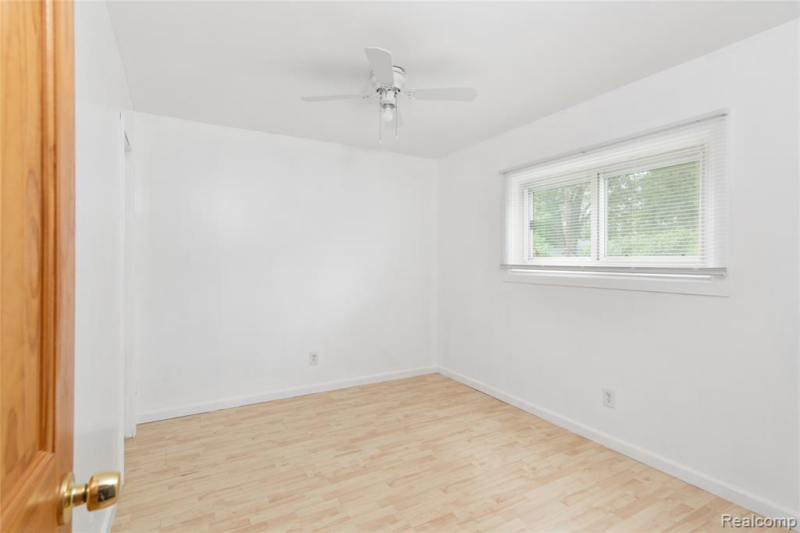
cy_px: 266
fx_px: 378
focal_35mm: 17
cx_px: 400
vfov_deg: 70.5
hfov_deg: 93.3
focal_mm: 17
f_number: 8
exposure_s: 1/20
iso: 400
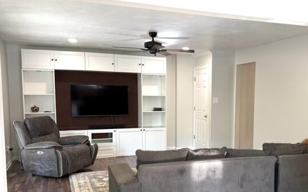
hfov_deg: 50.9
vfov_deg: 33.3
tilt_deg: -5.6
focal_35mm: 38
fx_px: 319
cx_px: 197
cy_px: 127
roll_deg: -0.2
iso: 160
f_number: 1.78
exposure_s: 1/120
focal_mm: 6.76
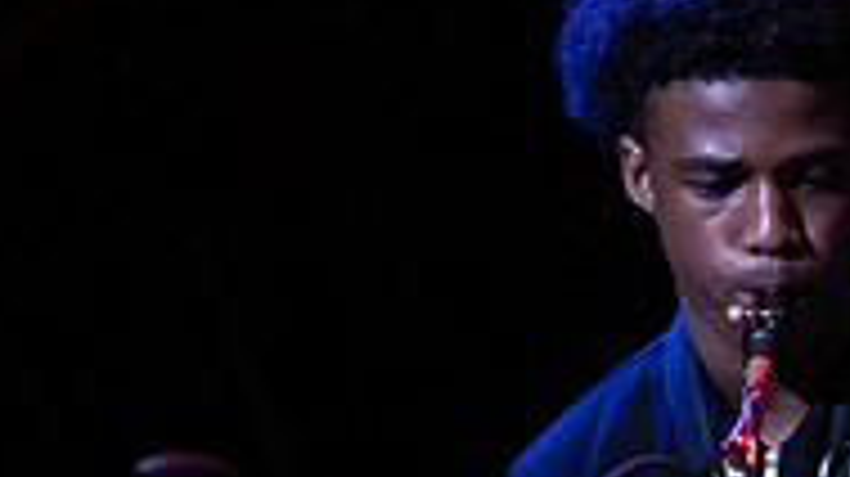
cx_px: 823
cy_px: 628
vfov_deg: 2.5
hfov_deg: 4.4
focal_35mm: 493
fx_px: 11104
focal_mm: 102
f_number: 2.8
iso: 1600
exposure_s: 1/200
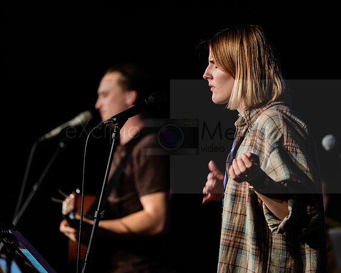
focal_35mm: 235
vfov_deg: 6.6
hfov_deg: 8.2
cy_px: 131
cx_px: 182
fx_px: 2368
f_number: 2.8
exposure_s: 1/60
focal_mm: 200
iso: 250
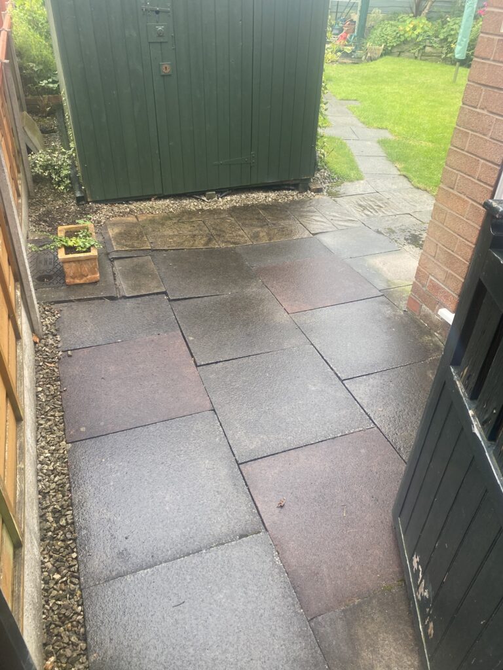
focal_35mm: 26
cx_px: 252
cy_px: 335
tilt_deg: -33.6
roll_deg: -3.4
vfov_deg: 67.3
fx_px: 504
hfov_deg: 53.1
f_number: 1.8
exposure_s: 1/122
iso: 32
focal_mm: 4.25
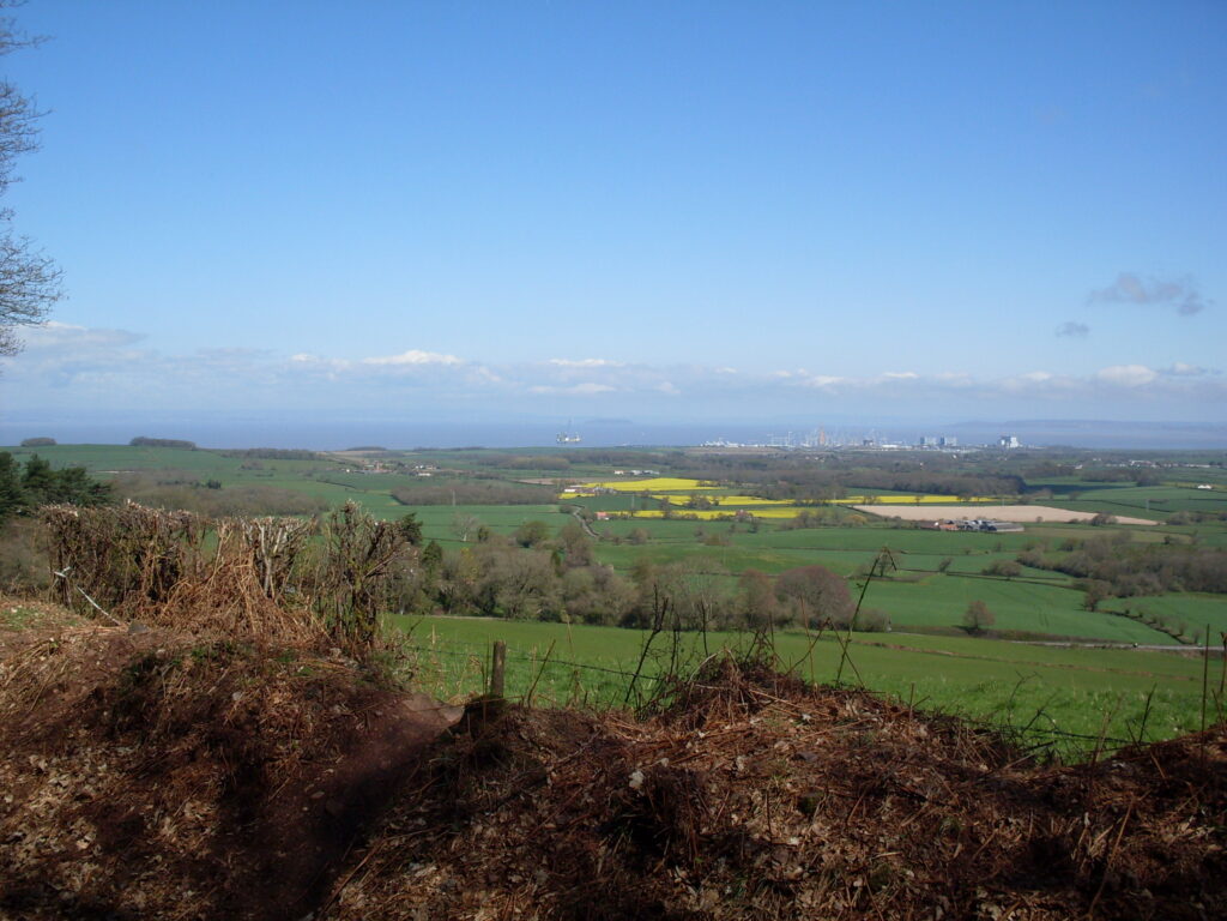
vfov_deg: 37.7
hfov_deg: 49.0
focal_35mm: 38
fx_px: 1347
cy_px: 460
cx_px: 614
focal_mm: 6.3
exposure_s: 1/350
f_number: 8.4
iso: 80
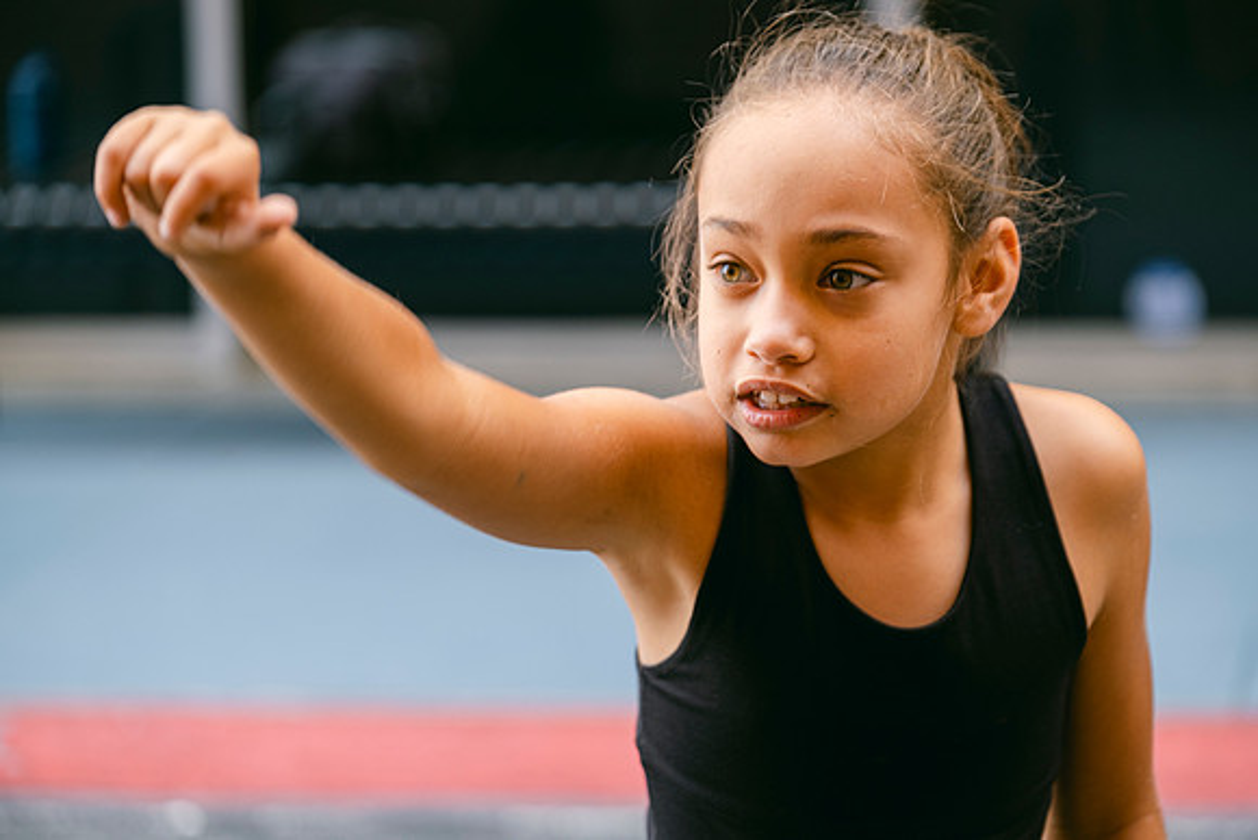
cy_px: 420
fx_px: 5138
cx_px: 629
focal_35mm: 147
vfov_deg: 9.3
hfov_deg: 14.0
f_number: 2.8
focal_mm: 98.2
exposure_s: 1/125
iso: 320
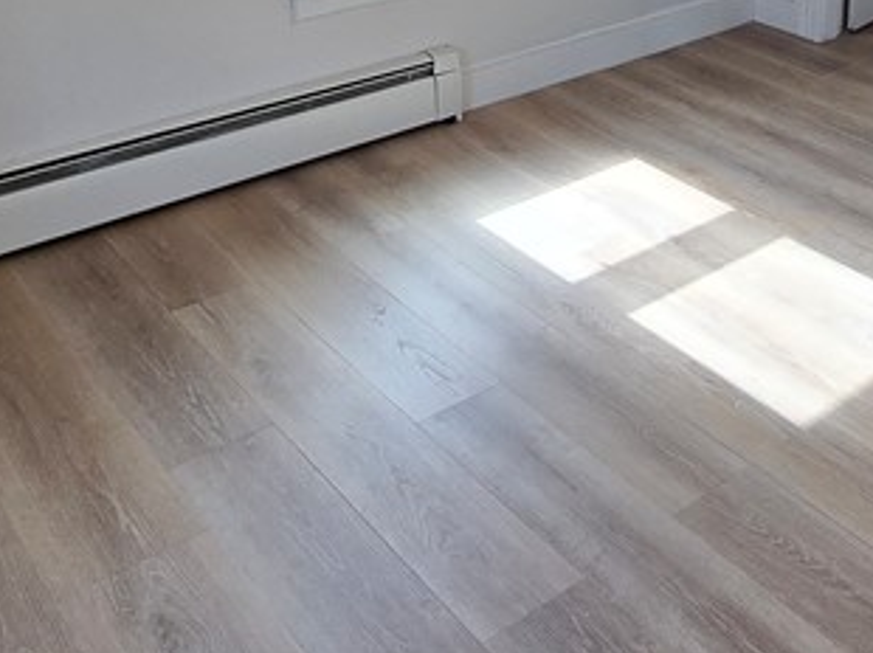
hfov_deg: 43.4
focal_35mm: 43
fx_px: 1084
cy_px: -31
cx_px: 566
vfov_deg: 30.6
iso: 80
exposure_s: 1/120
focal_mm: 2.2
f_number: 2.2
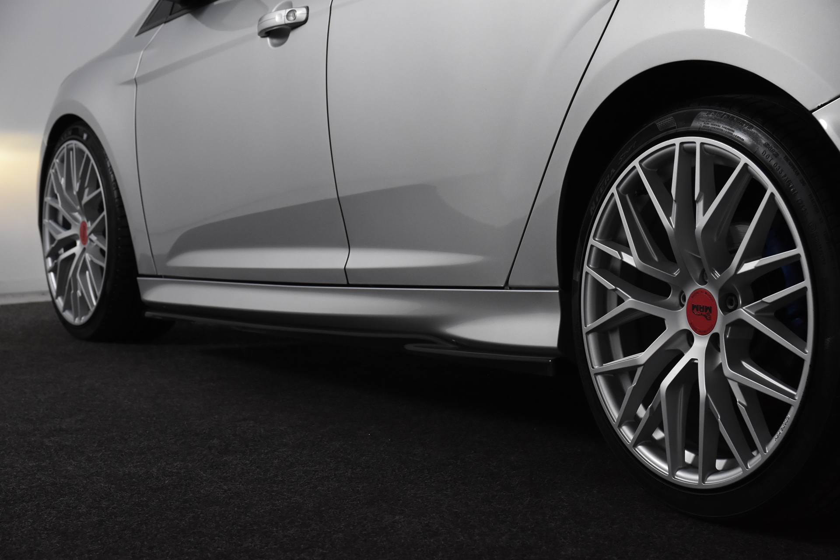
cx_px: 420
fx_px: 1750
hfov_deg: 27.0
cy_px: 280
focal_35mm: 75
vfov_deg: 18.2
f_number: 6.3
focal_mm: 50
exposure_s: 1/160
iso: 1600
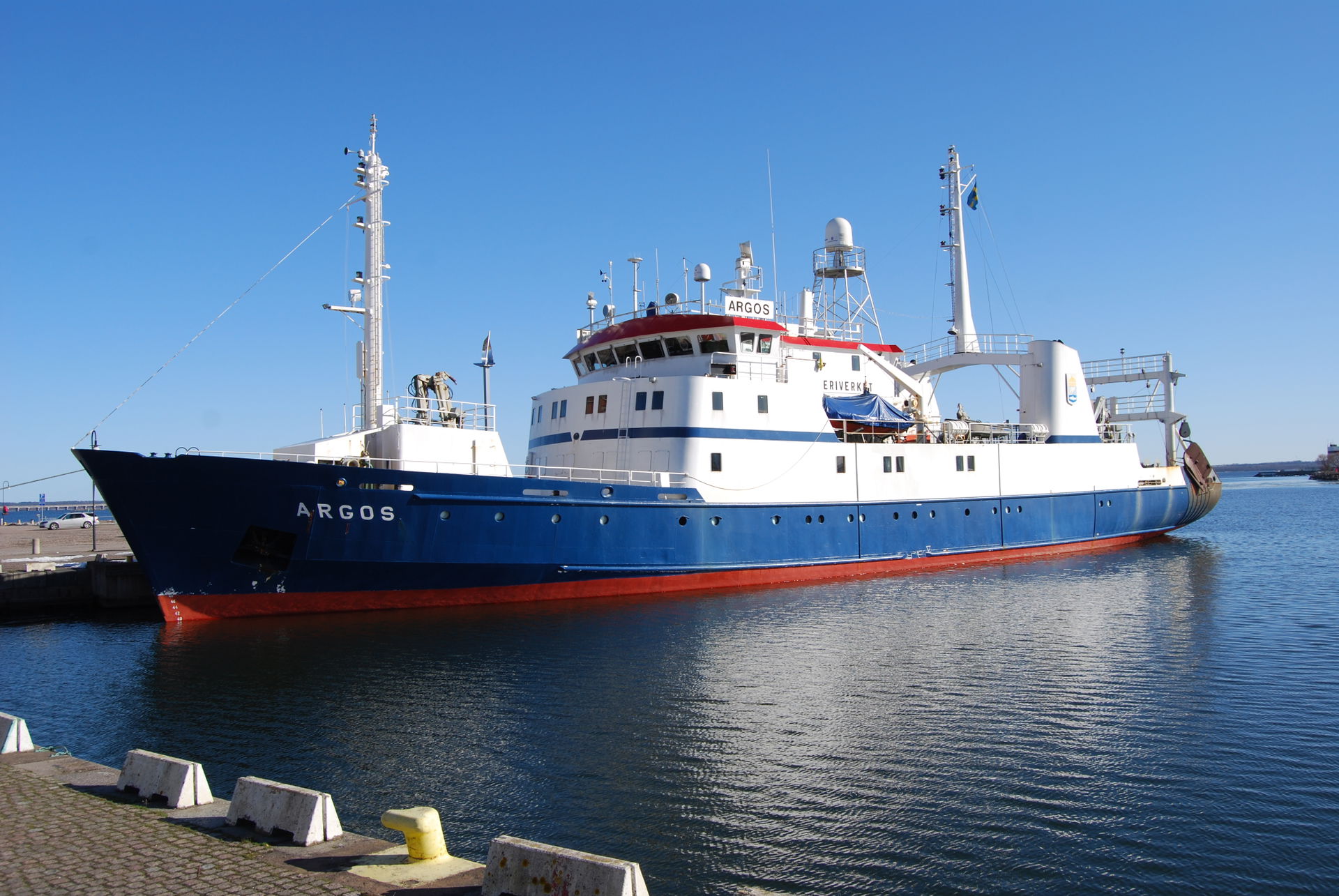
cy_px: 448
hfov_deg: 57.2
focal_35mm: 33
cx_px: 670
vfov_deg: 40.1
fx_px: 1229
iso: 100
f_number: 8
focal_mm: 22
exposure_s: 1/250
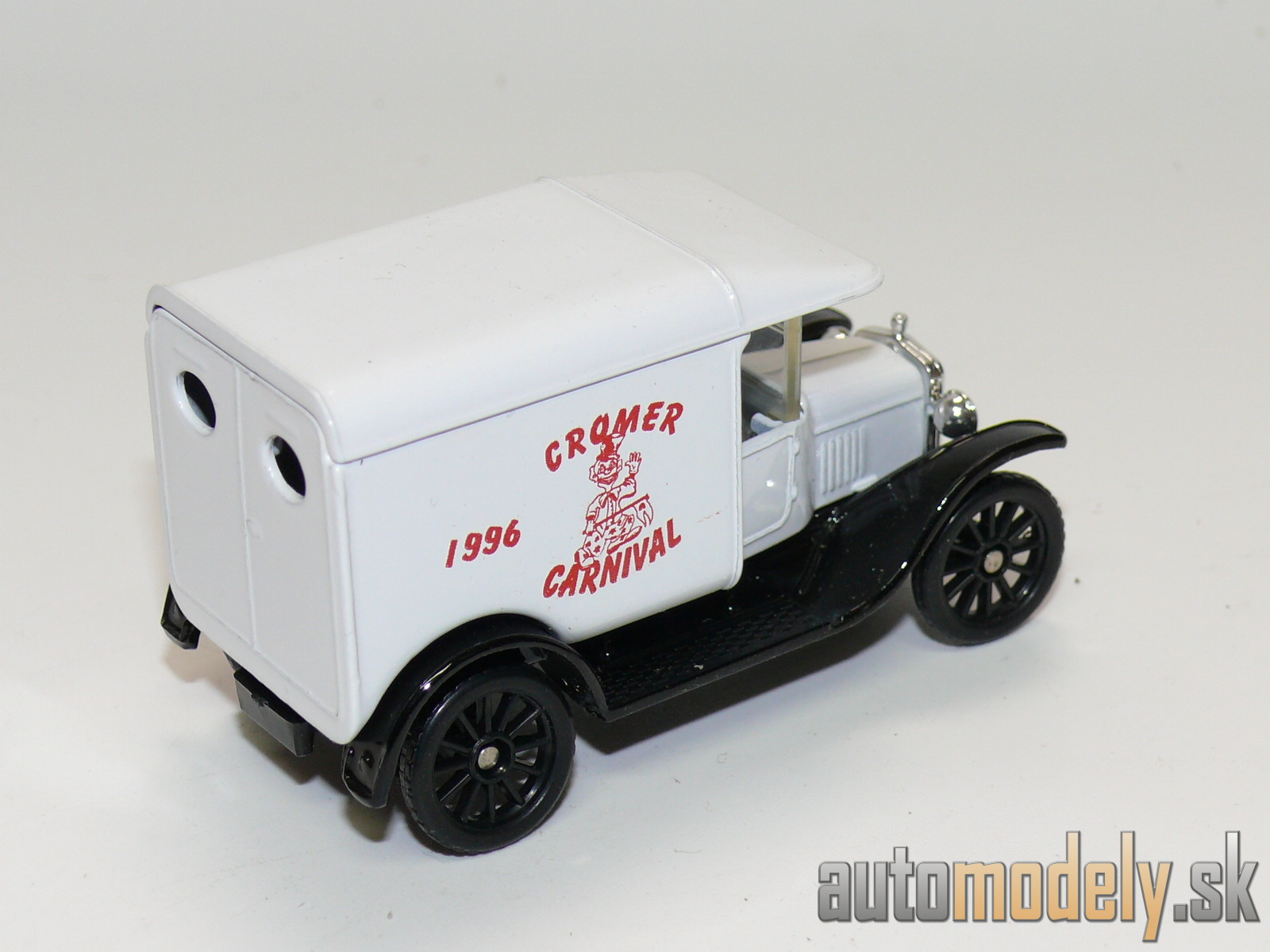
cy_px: 476
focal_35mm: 95
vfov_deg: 15.6
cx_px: 635
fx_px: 3485
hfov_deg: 20.7
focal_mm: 13
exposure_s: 1/30
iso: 100
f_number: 4
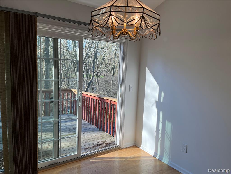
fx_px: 174
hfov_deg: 67.3
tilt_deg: -7.8
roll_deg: -1.8
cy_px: 87
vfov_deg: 53.1
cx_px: 116
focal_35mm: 26
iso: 50
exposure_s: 1/375
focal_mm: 5.1
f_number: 1.6
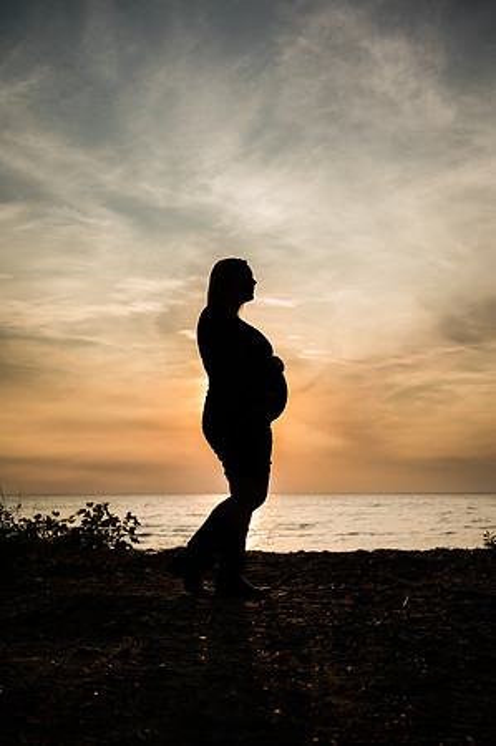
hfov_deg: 33.3
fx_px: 829
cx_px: 248
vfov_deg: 48.5
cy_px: 373
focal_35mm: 40
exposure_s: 1/1250
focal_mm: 40
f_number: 4
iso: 125
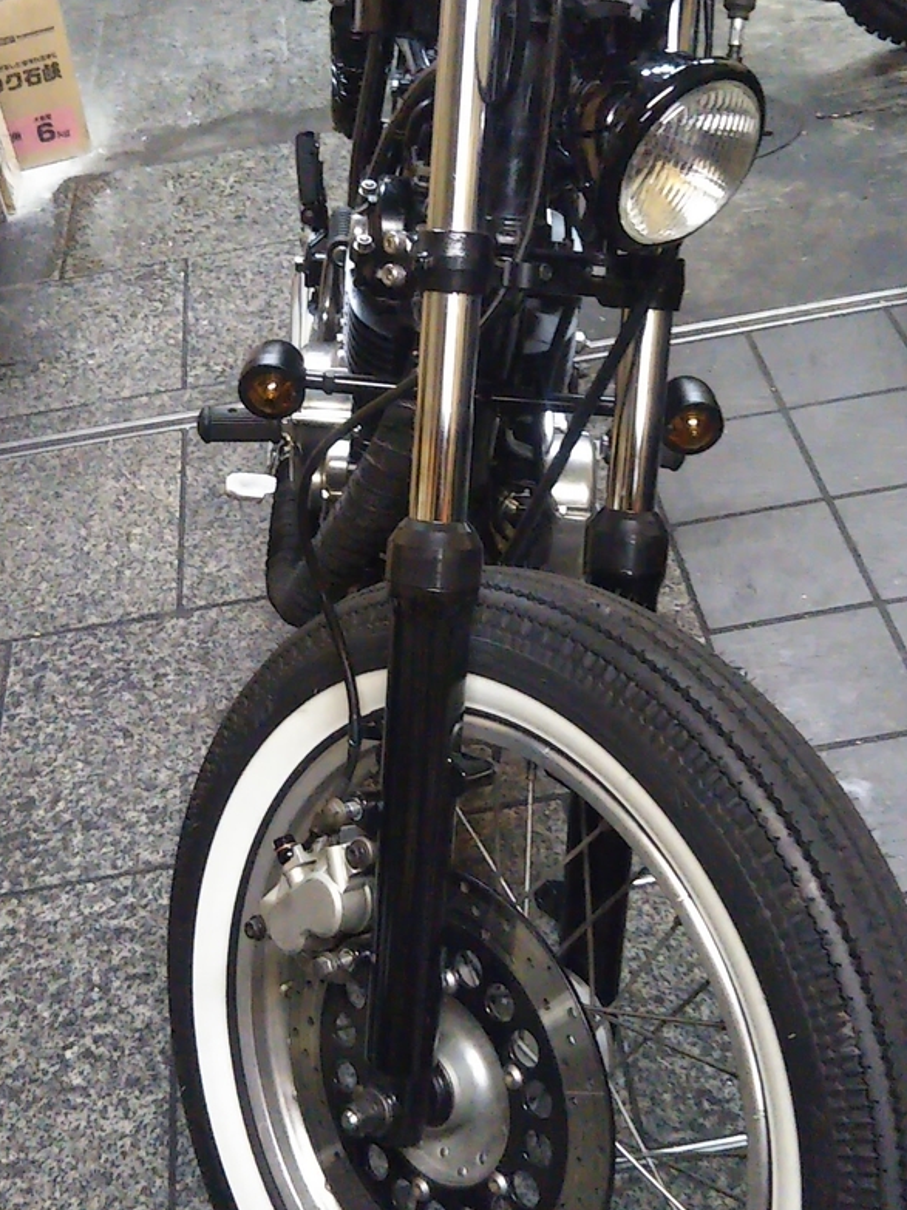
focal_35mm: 46
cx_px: 502
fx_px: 1607
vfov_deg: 41.2
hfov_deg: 31.5
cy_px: 569
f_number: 2.2
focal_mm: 4
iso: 836
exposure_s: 1/23
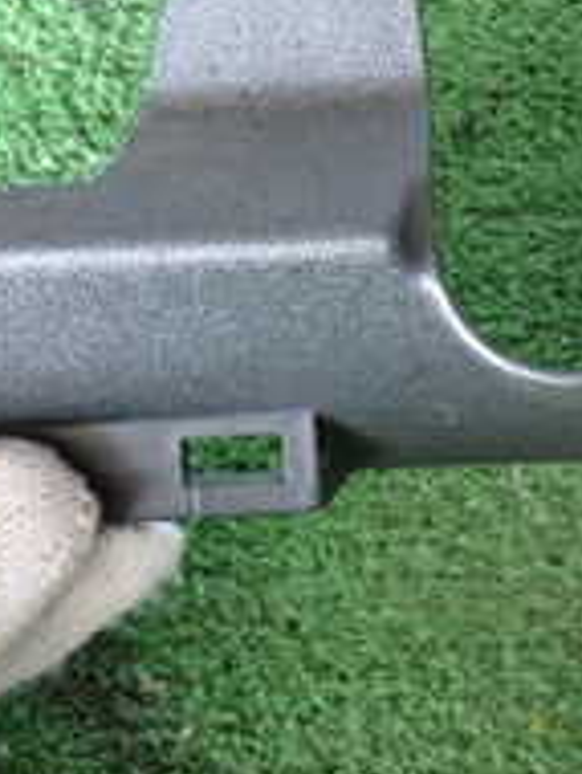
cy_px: 81
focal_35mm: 101
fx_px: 2259
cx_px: 838
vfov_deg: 19.1
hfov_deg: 13.9
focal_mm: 5.79
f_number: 2.4
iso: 250
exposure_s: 1/30
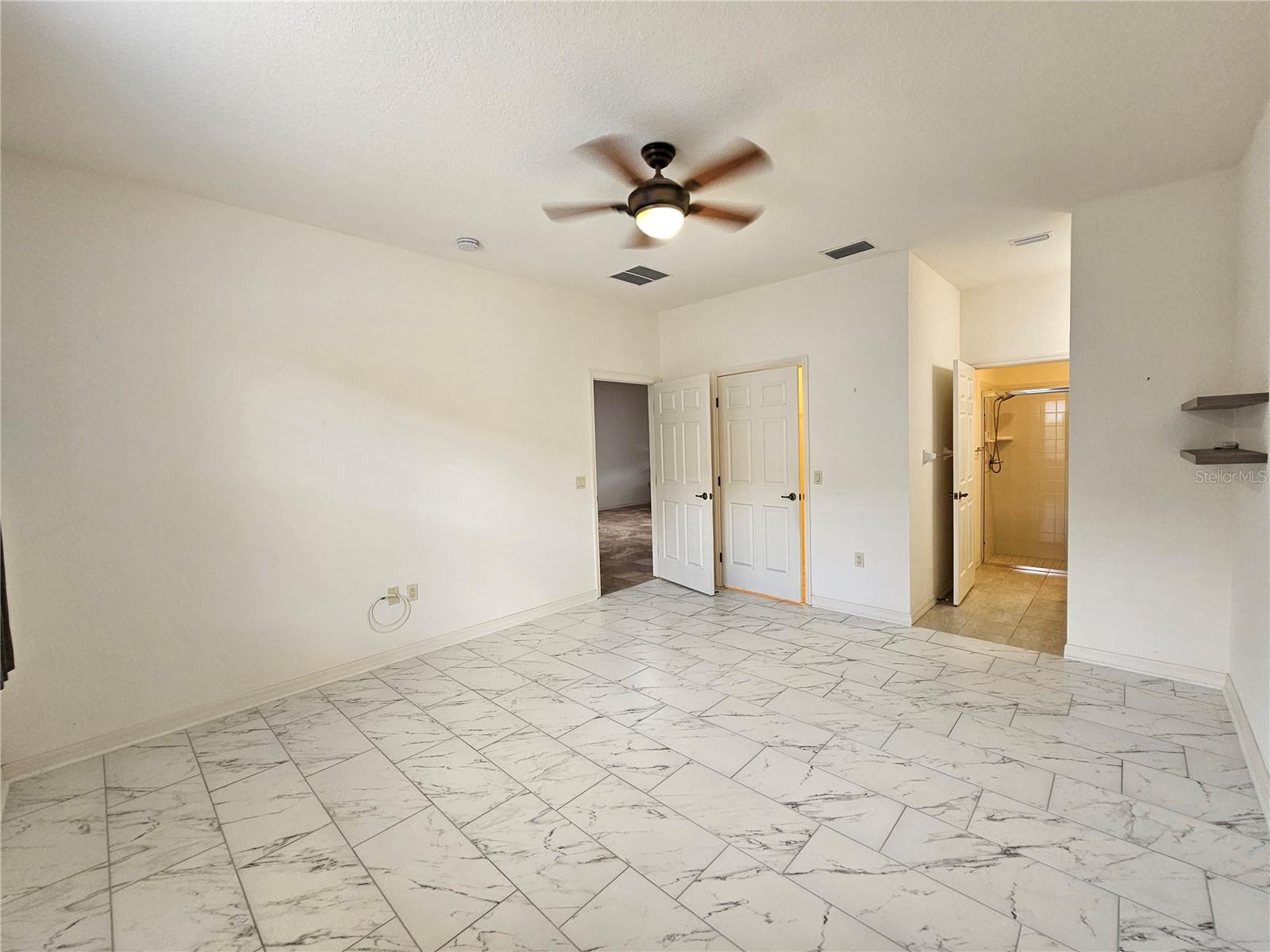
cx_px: 635
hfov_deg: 106.2
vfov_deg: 89.9
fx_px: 477
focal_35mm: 13
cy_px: 476
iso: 125
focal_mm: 2.2
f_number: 2.2
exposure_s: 1/60
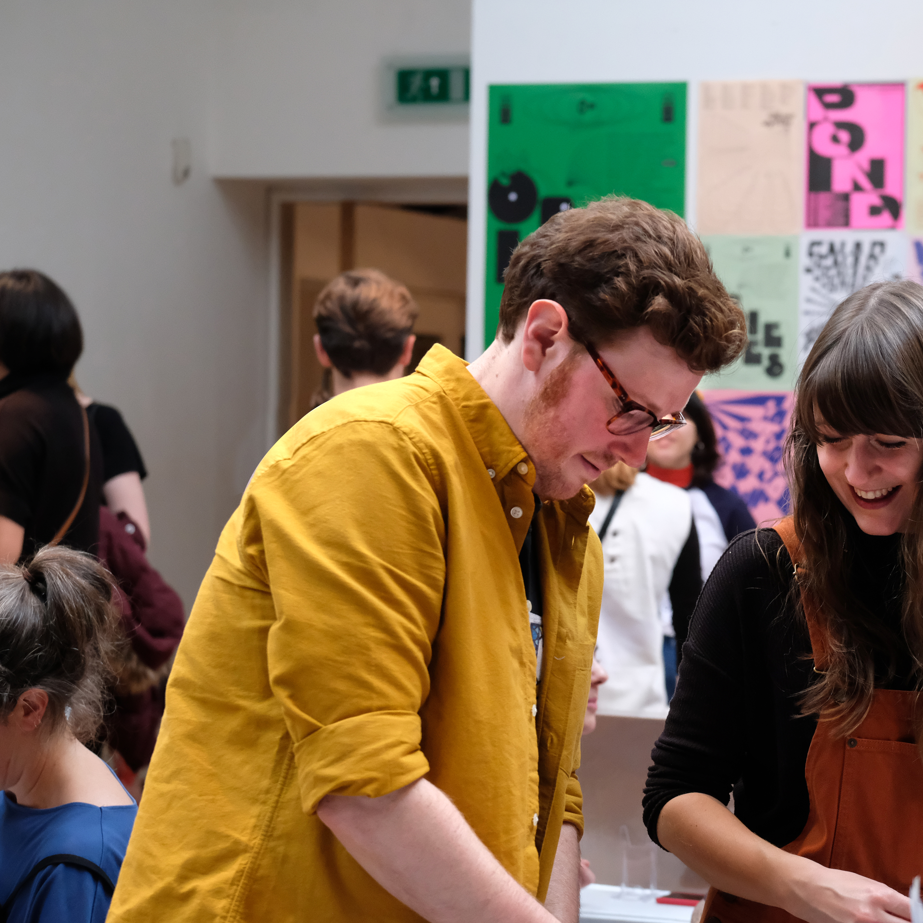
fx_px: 2896
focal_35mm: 96
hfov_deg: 18.0
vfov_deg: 18.1
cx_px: 688
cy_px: 462
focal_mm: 50
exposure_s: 1/210
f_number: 4
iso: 3200
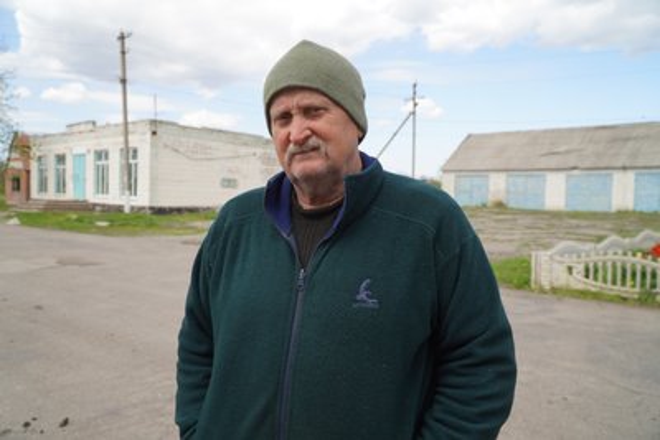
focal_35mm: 30
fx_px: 550
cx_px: 330
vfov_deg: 43.6
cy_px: 220
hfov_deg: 61.9
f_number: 4.5
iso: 100
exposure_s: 1/400
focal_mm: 20
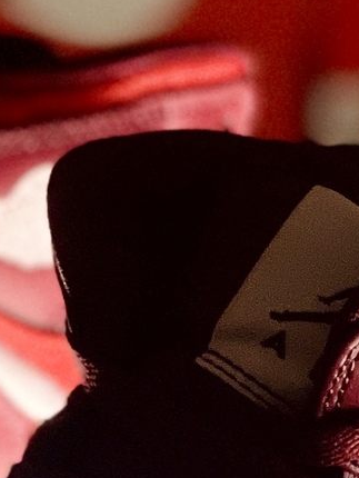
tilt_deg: -16.2
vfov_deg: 5.5
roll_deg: -1.0
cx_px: 286
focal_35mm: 357
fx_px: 4932
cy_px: 715
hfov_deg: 4.2
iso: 250
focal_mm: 7.5
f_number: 2.2
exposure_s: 1/75
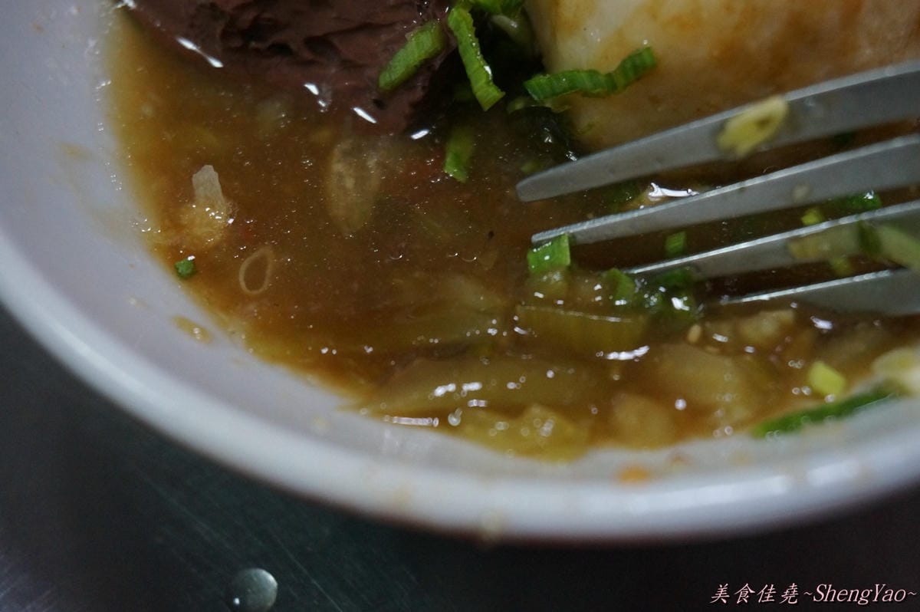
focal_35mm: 64
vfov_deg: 21.0
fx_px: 1647
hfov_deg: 31.2
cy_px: 306
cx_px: 460
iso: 2500
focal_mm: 43
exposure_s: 1/80
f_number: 5.6
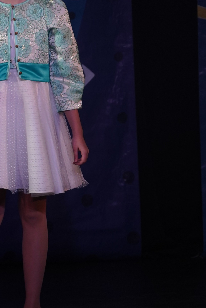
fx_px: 4121
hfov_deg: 2.9
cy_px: 102
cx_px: 25
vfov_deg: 4.3
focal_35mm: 480
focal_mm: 202
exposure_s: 1/400
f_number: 5.6
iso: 1600
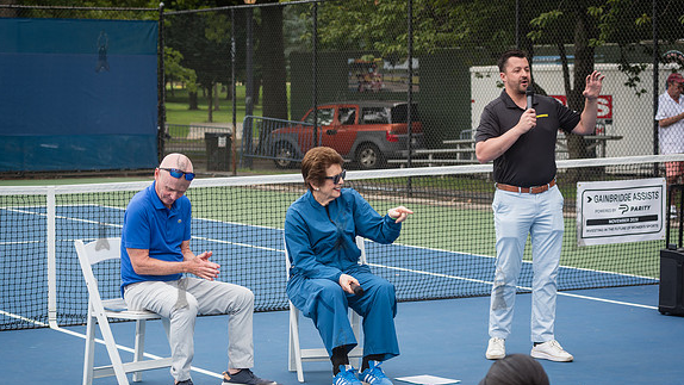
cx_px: 308
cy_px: 219
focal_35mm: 94
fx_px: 1705
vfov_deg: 12.9
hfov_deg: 22.7
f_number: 4.5
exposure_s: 1/200
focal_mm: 80
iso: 200
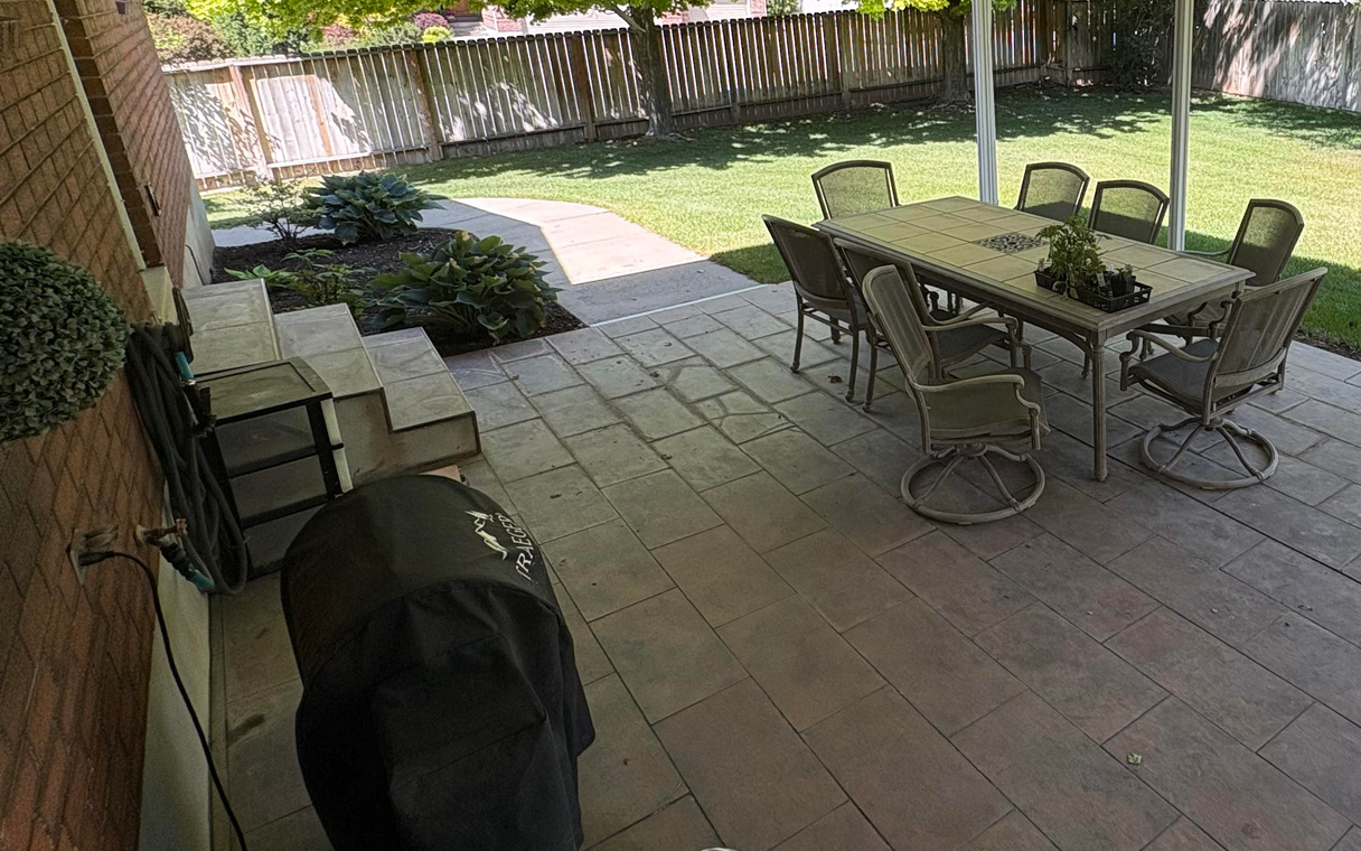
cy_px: 283
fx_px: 927
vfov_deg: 48.4
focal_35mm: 25
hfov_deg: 67.2
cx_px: 1046
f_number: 2.2
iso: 64
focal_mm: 2.22
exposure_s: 1/291
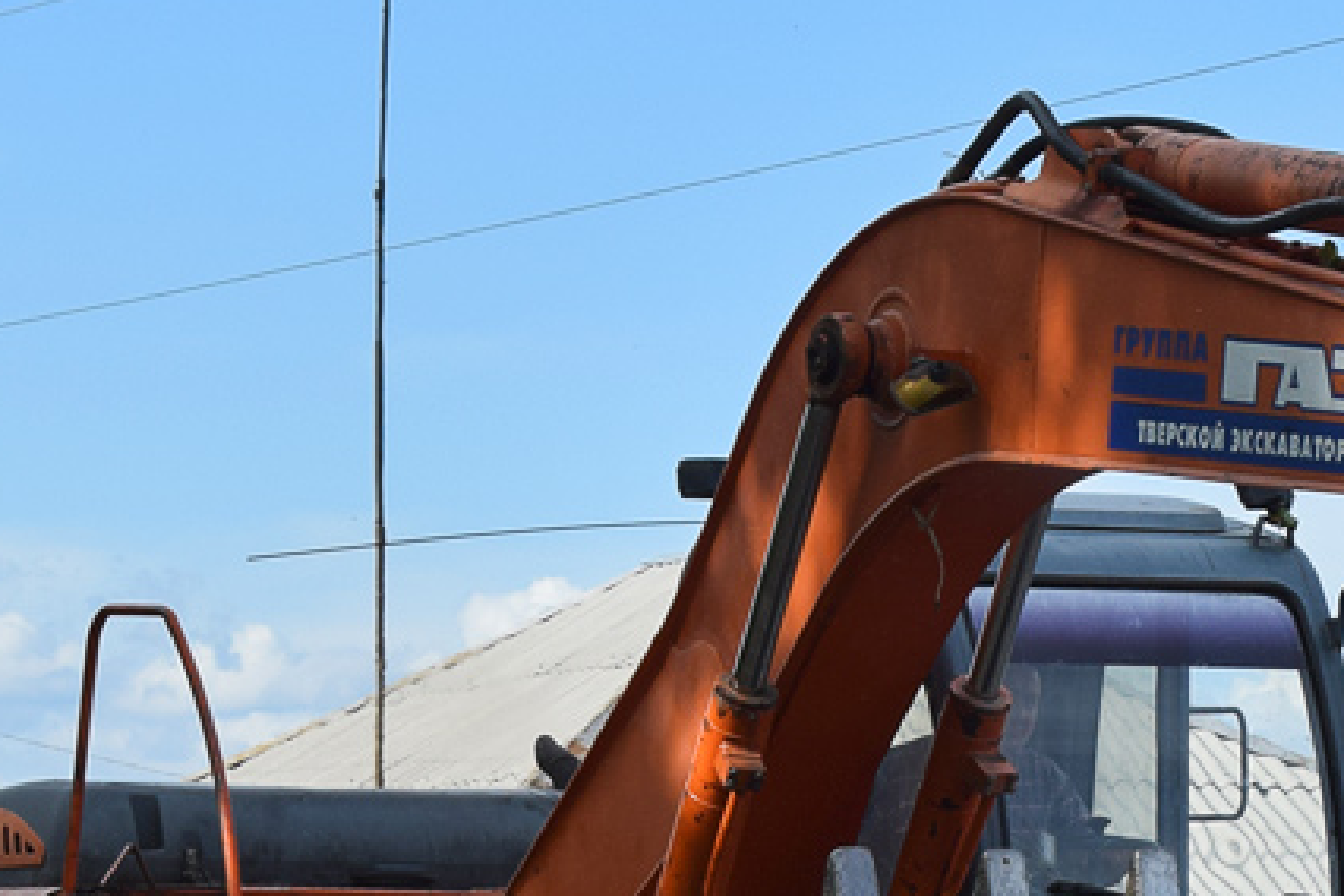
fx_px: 7578
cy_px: 830
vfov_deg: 6.7
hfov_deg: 10.1
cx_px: 836
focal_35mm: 203
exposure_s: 1/400
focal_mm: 48
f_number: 10
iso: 200
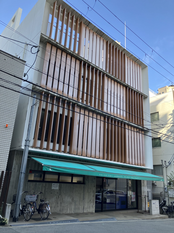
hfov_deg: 49.7
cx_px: 87
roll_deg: -3.3
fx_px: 188
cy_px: 116
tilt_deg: +19.1
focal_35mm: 28
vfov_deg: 63.4
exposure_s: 1/213
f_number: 1.8
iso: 25
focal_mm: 3.99
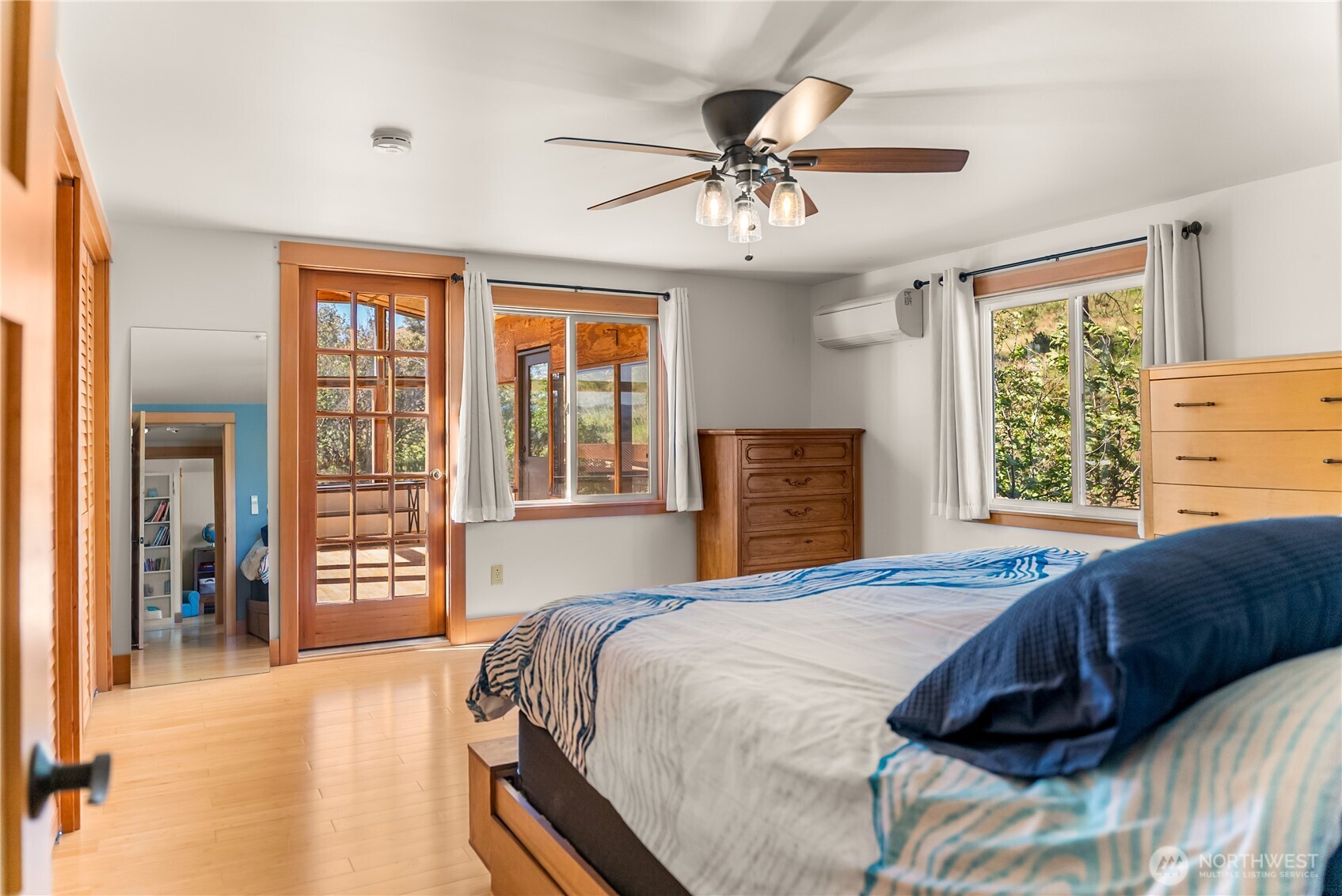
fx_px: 895
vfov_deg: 53.2
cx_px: 671
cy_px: 448
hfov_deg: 73.7
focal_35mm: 24
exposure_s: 1/125
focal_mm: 24
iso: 400
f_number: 2.8
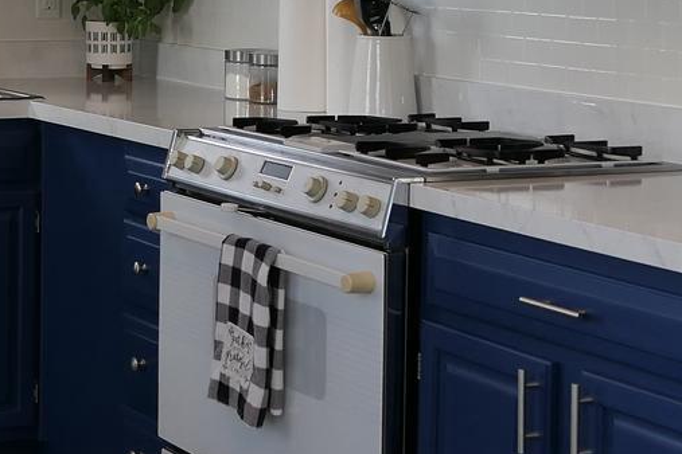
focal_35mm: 97
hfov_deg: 19.8
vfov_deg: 13.8
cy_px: -54
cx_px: -124
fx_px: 1837
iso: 125
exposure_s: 1/125
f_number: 2.2
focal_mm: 8.8
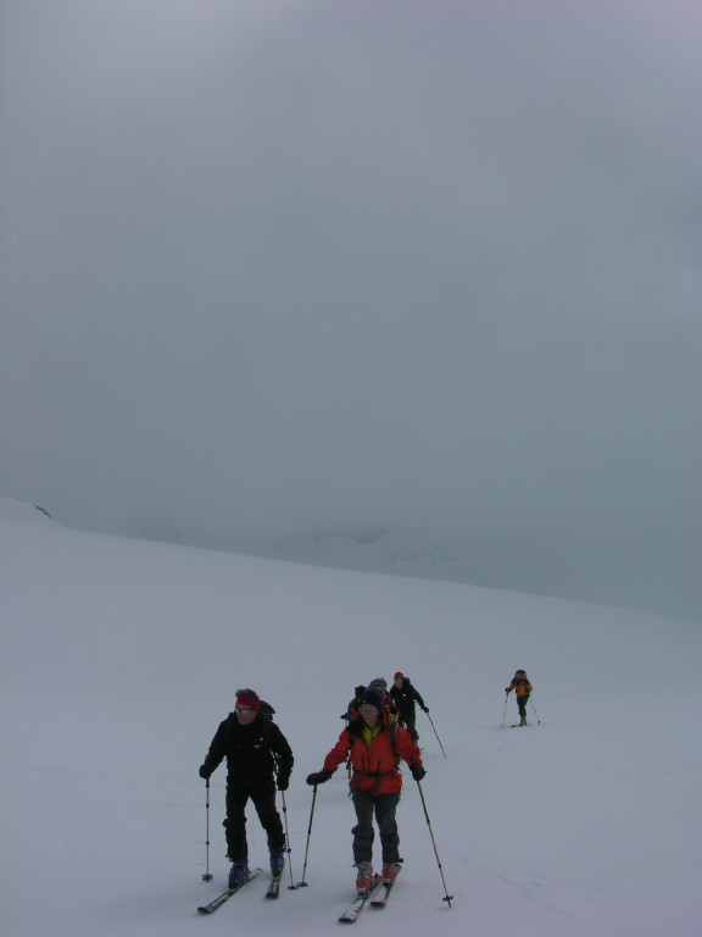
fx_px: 946
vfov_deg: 52.6
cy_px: 468
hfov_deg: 40.7
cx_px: 351
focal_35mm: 35
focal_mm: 8.9
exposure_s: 1/613
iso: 50
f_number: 8
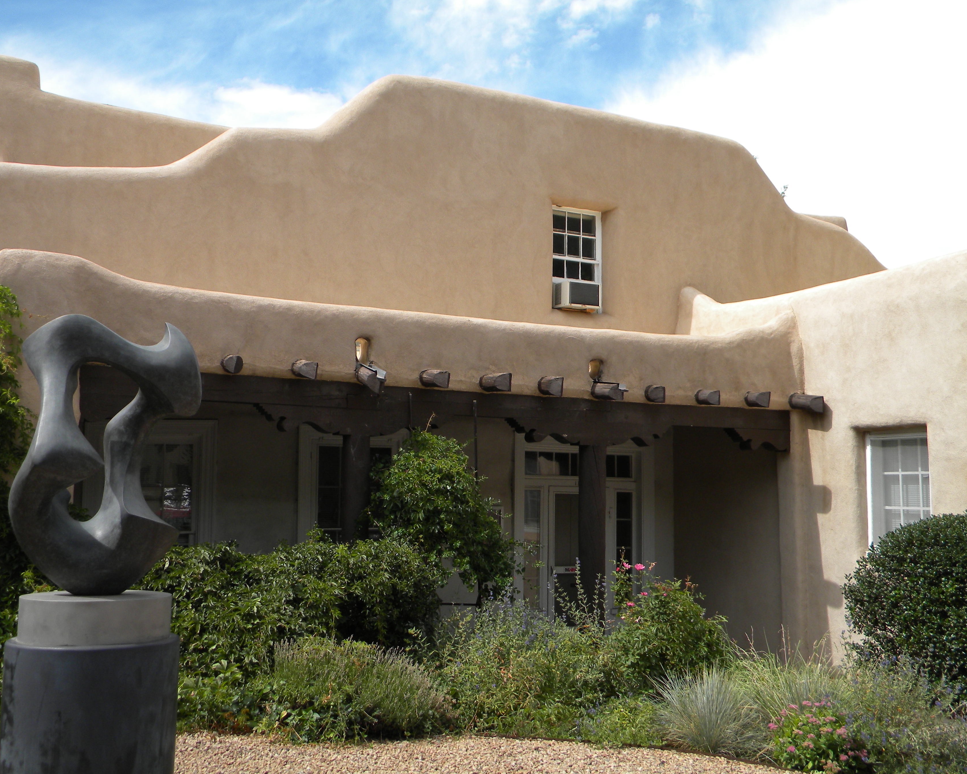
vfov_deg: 39.2
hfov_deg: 47.9
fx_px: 1088
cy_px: 383
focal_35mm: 38
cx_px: 457
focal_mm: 6.4
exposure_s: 1/680
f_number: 3.7
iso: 80
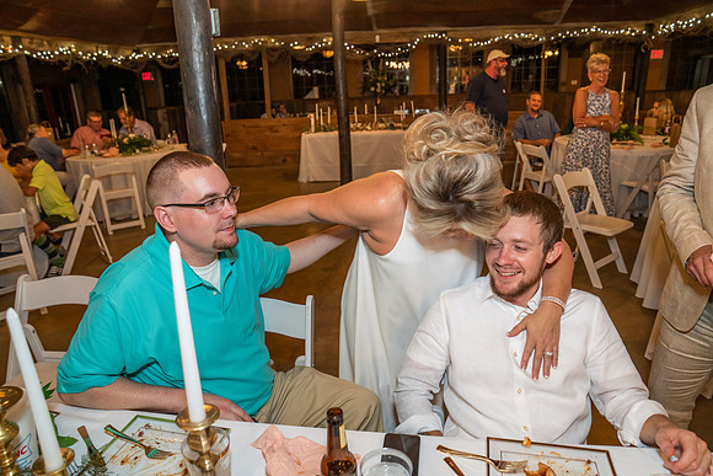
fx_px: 475
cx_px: 356
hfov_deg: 73.7
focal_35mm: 24
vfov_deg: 53.2
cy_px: 238
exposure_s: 1/60
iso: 1600
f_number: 4.5
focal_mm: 24
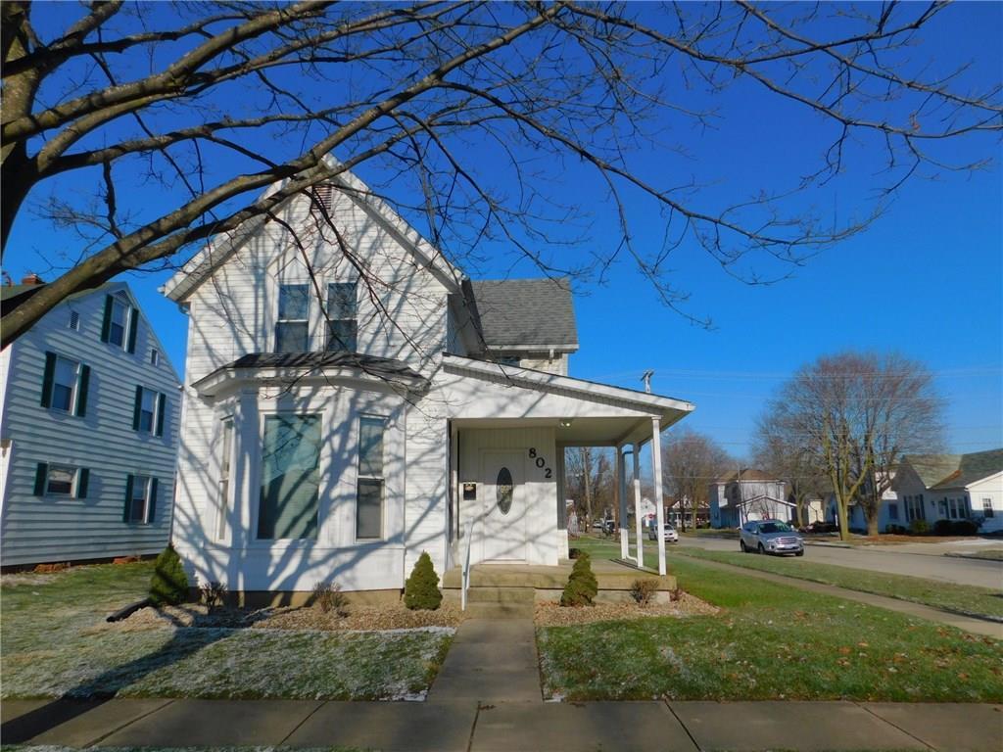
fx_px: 695
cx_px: 502
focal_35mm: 24
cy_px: 376
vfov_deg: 56.8
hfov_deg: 71.6
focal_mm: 4.1
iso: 125
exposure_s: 1/800
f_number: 6
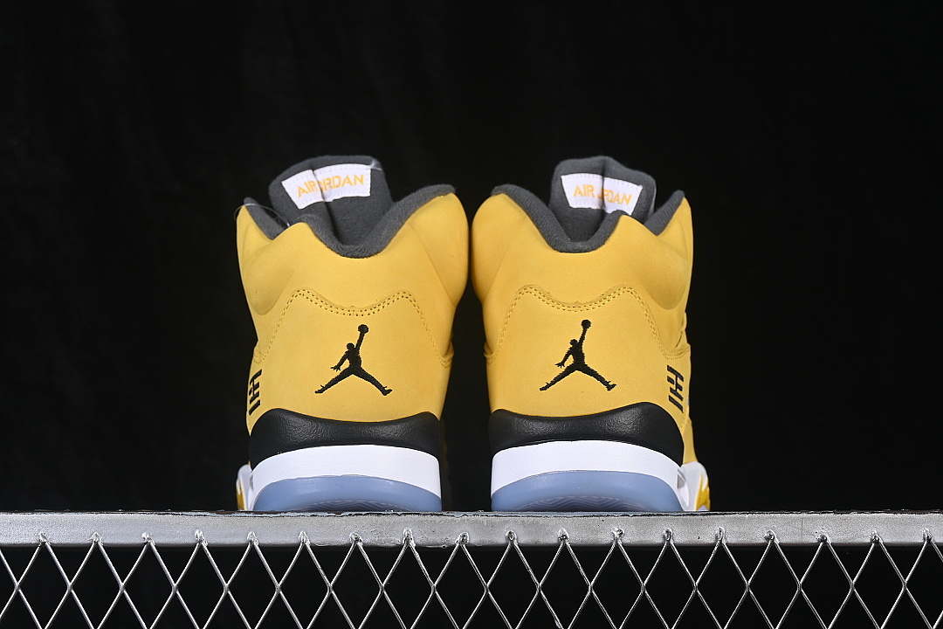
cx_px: 472
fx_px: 1964
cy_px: 314
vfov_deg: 18.2
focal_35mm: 75
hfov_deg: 27.0
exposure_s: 1/80
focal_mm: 50
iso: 160
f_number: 8
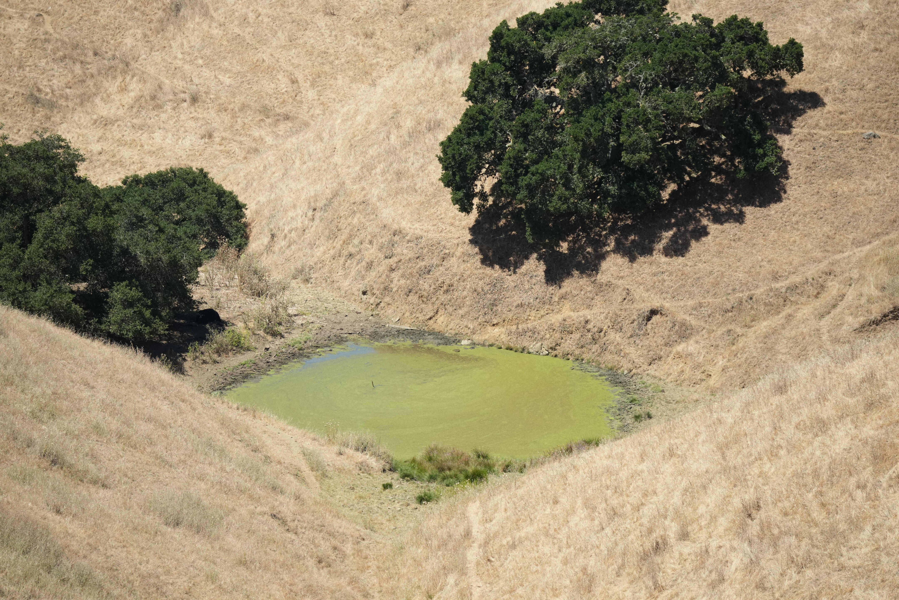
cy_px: 300
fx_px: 4420
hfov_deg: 11.6
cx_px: 450
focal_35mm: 177
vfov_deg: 7.8
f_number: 6.3
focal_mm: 177
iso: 640
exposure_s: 1/1600
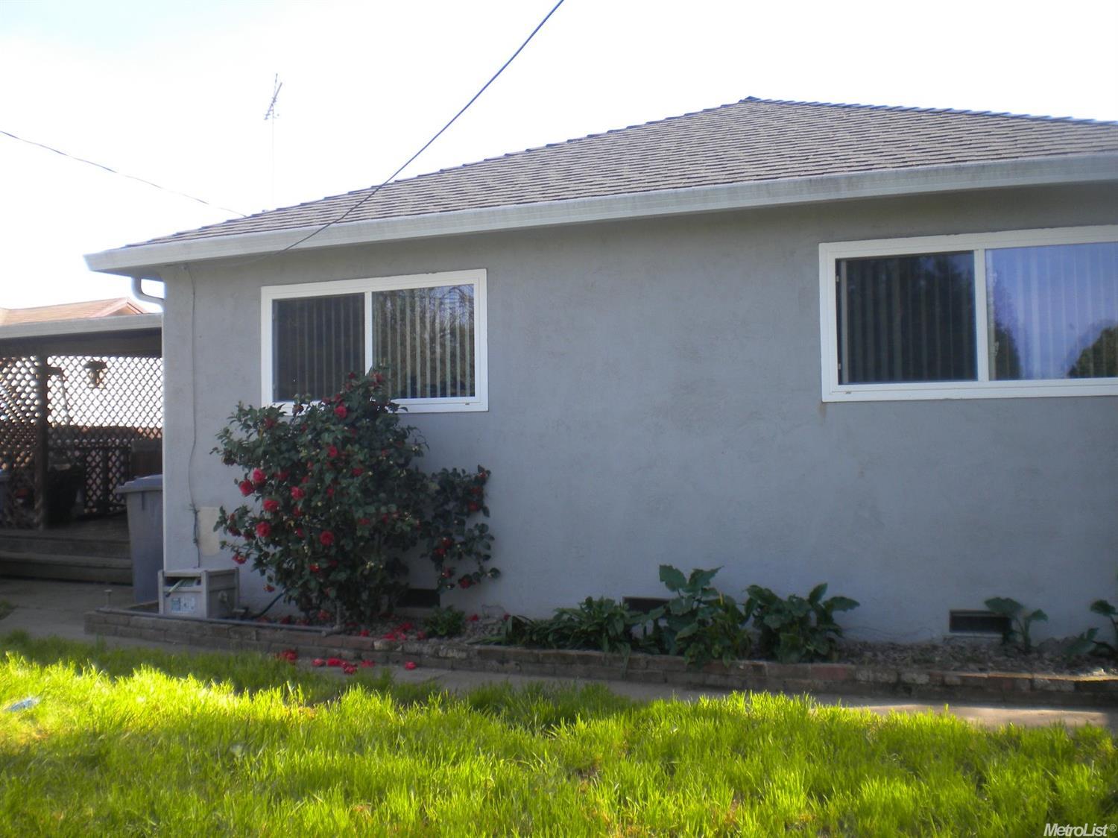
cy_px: 419
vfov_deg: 40.7
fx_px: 1130
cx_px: 559
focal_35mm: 35
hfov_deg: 52.6
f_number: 4.6
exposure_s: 1/160
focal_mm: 6.3
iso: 80
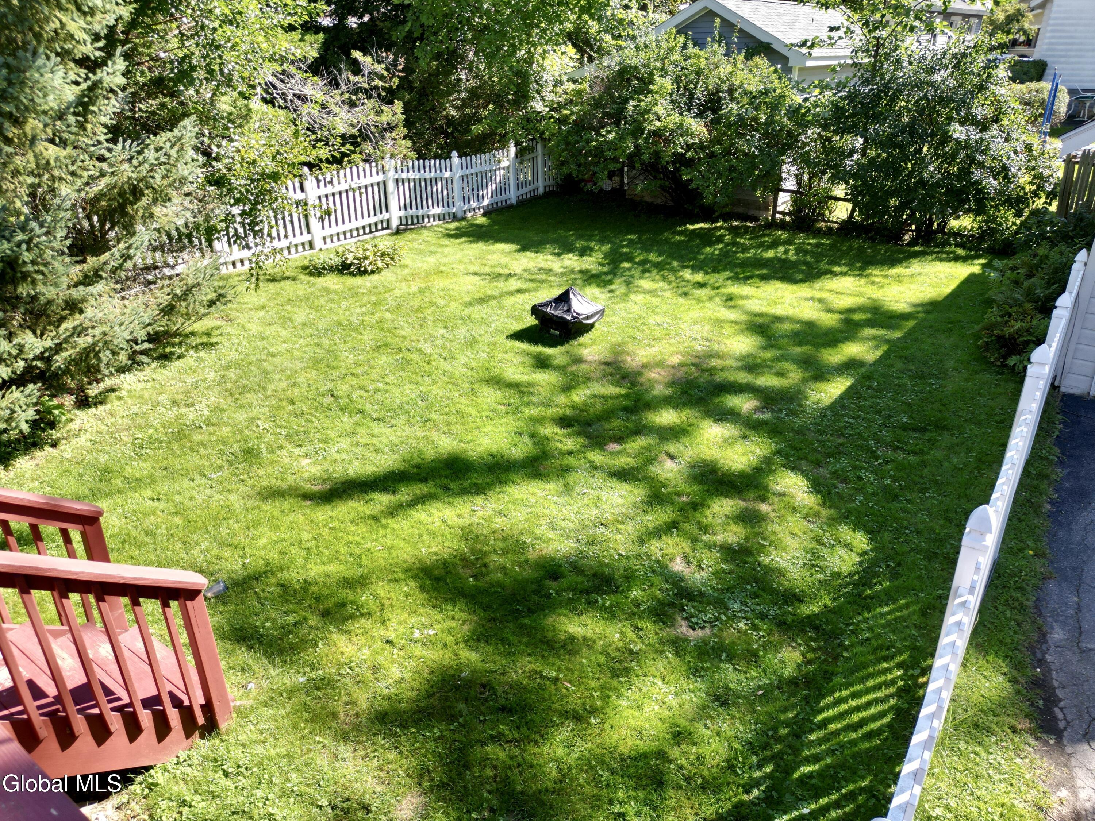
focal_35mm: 24
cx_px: 548
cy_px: 410
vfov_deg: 56.8
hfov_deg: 71.6
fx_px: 759
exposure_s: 1/640
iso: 100
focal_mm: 6.72
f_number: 1.7
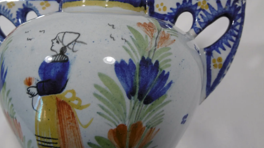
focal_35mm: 47
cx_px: 132
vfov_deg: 25.4
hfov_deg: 43.7
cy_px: 56
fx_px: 329
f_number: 3.8
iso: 100
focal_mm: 7.7
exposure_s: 1/30
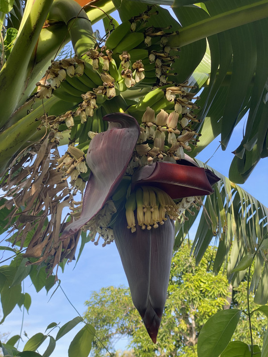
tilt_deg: +27.0
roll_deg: -0.1
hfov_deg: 28.0
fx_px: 537
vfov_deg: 36.8
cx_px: 134
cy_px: 178
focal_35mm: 52
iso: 20
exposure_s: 1/226
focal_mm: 6
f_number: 2
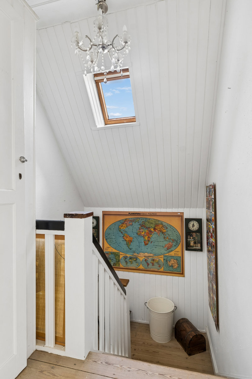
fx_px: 205
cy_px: 190
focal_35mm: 20
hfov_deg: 63.2
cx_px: 126
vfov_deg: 85.4
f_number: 8
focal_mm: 13
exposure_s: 1/2
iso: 200
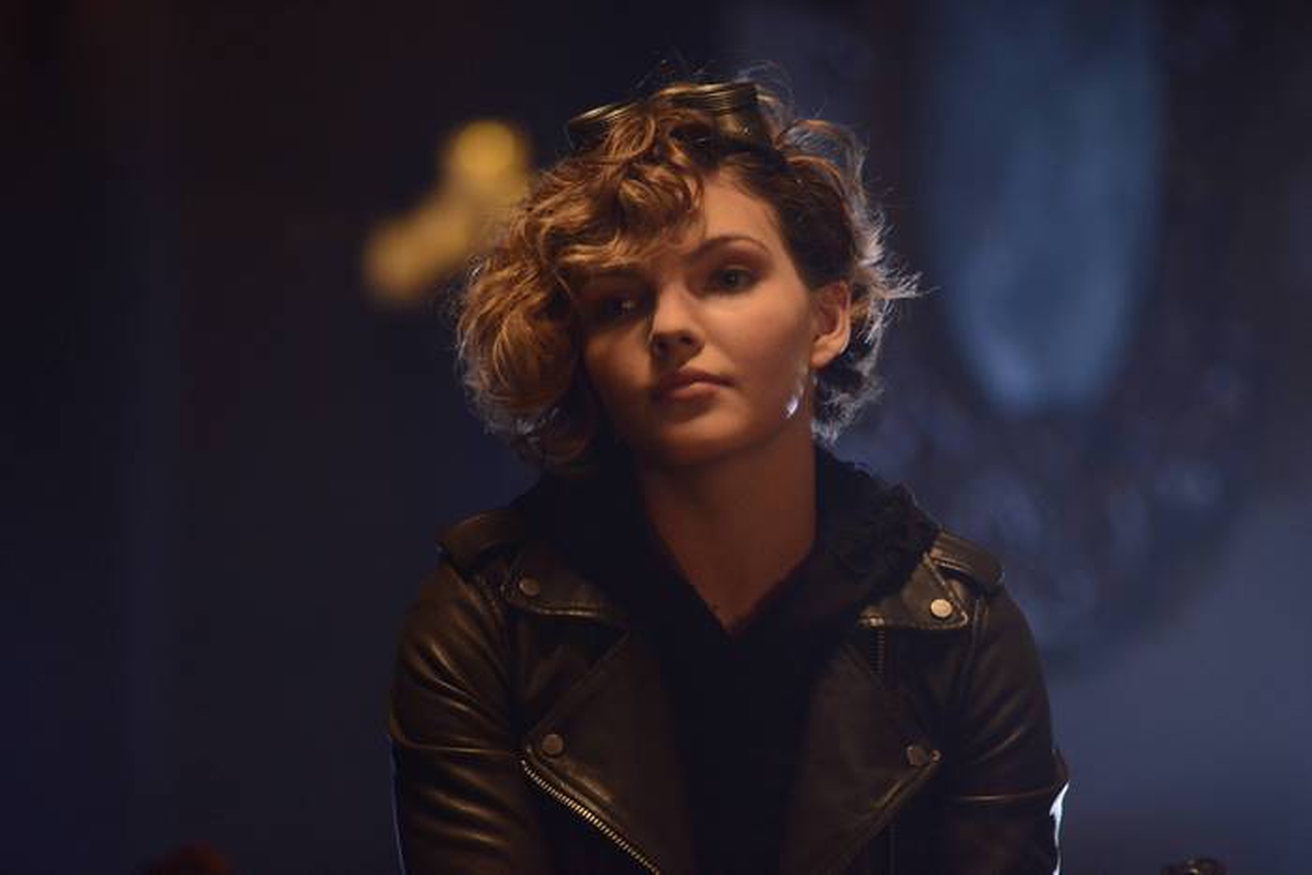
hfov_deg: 11.4
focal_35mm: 180
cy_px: 438
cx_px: 656
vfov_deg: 7.6
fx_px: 6561
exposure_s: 1/90
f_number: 2.8
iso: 2500
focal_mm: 180
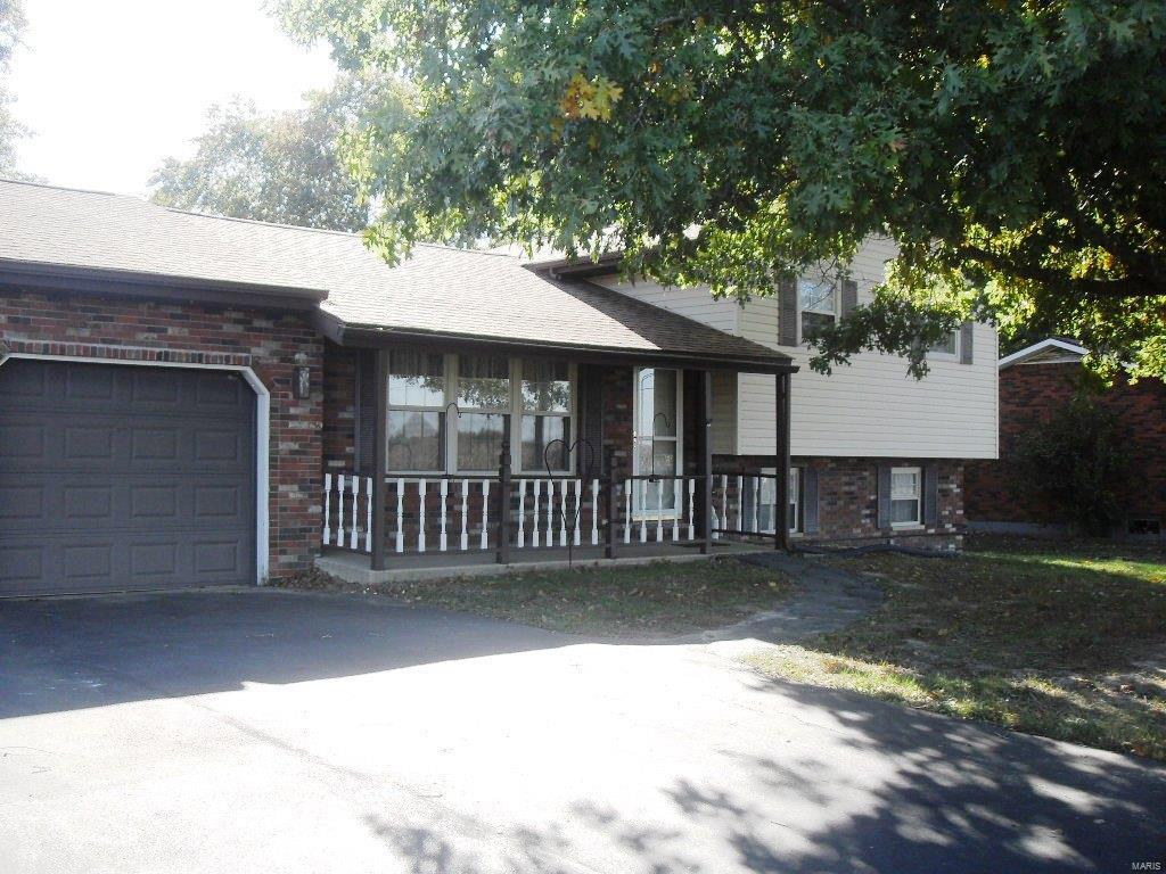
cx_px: 583
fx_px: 1246
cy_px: 437
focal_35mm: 37
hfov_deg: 50.1
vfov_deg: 38.7
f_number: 2.8
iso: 80
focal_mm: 6.3
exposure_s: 1/250
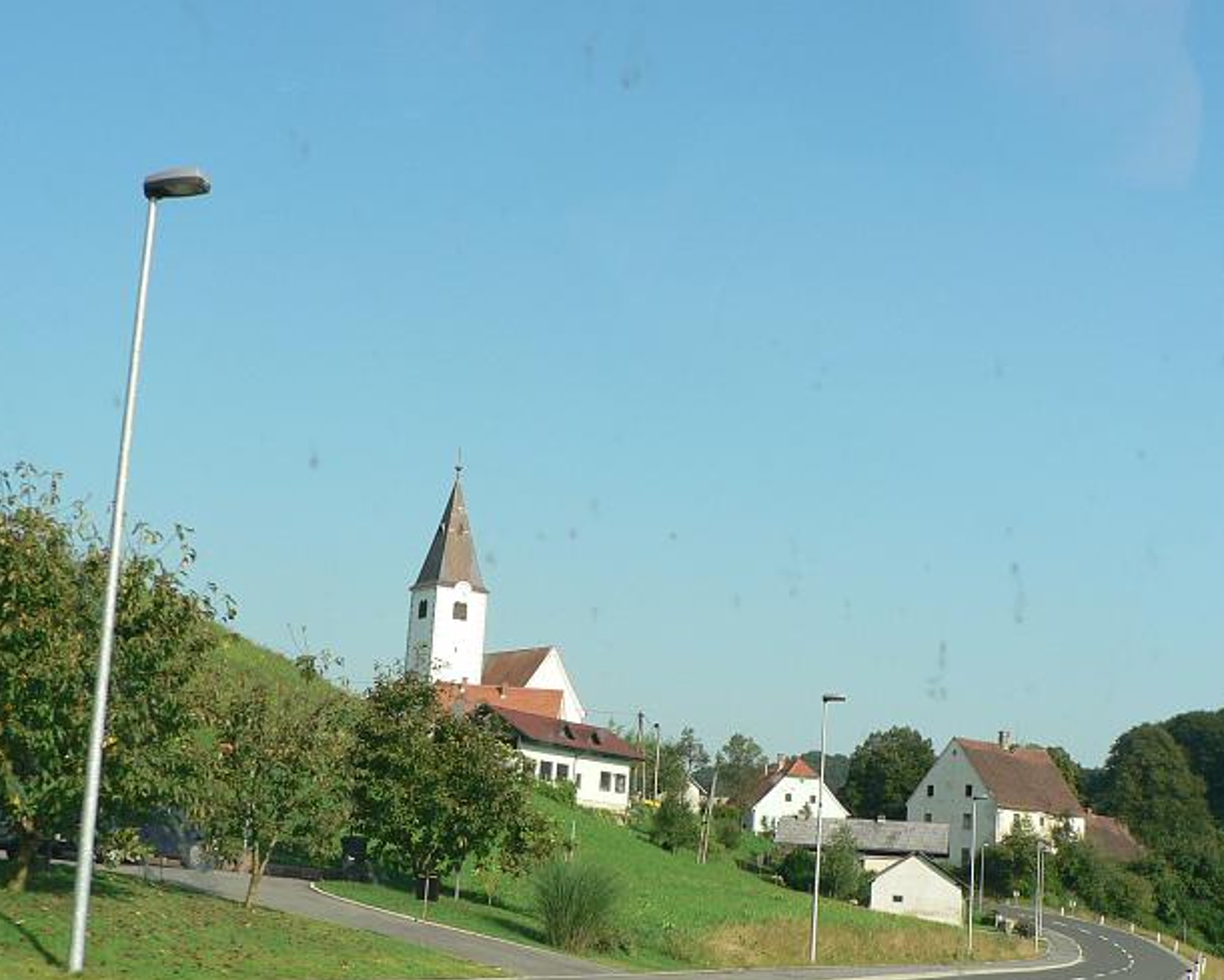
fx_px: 1667
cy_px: 599
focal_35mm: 46
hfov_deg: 40.3
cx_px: 565
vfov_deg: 32.6
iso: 80
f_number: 4.5
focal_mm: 6
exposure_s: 1/400
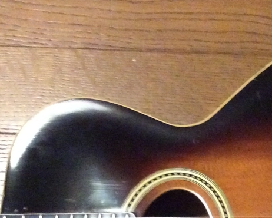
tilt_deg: -87.0
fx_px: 652
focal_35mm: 81
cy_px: 253
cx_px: 212
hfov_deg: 23.3
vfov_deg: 18.1
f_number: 2.4
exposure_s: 1/17
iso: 640
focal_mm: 3.3
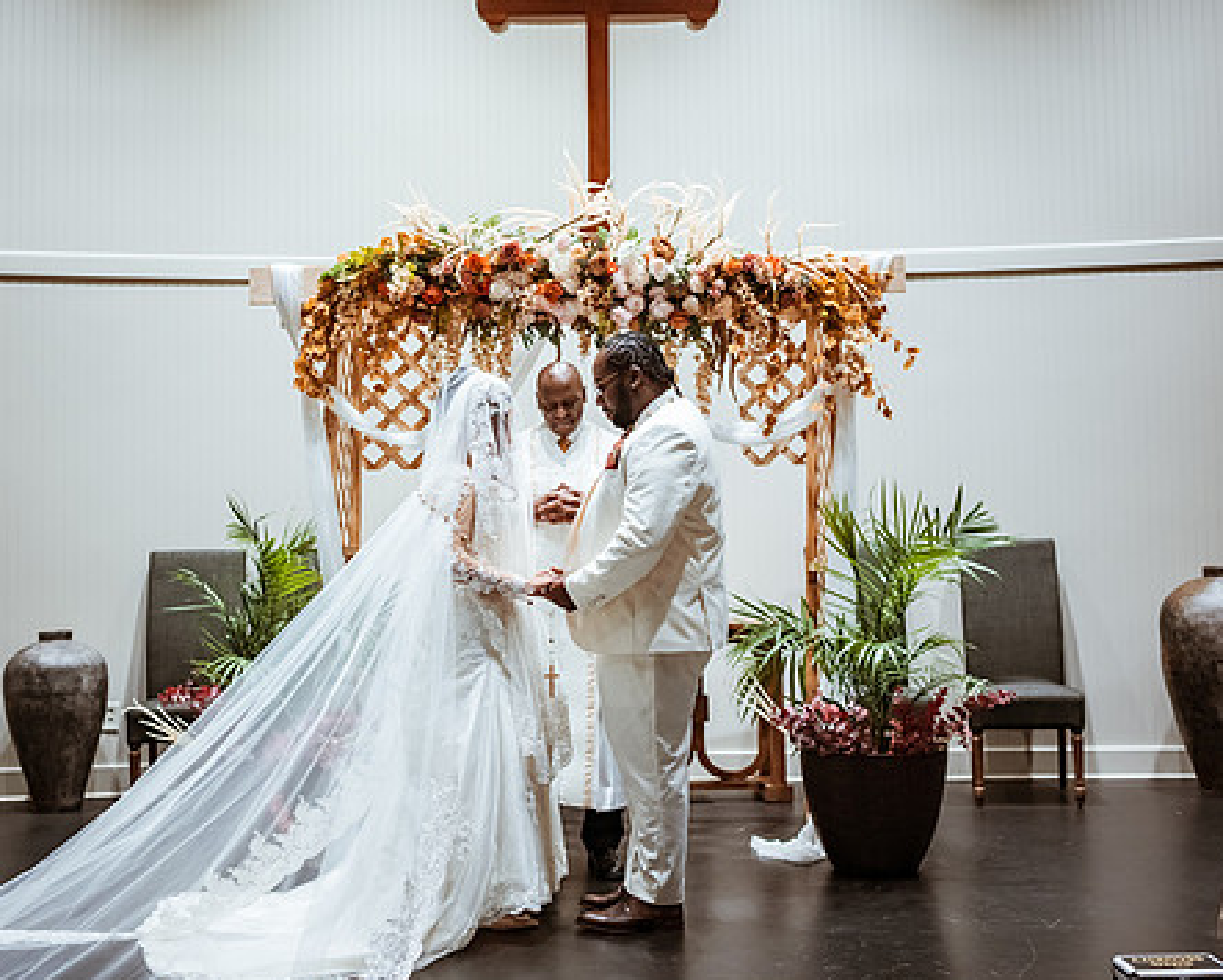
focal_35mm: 43
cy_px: 468
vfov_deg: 34.9
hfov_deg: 42.8
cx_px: 558
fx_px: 1557
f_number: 1.8
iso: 1000
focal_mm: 35
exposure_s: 1/500
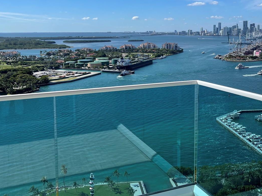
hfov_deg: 46.8
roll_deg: +0.4
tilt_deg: -6.5
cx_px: 140
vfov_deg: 35.5
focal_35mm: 40
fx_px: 303
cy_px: 60
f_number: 1.6
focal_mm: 5.1
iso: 32
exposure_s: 1/4717
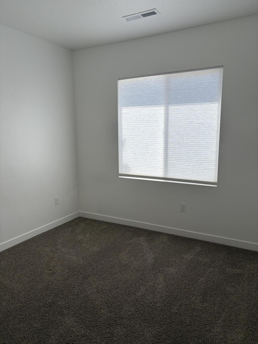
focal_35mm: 26
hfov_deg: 53.1
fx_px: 258
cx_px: 129
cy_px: 172
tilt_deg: -9.3
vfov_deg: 67.3
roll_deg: +0.9
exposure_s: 1/724
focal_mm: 5.96
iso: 50
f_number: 1.6
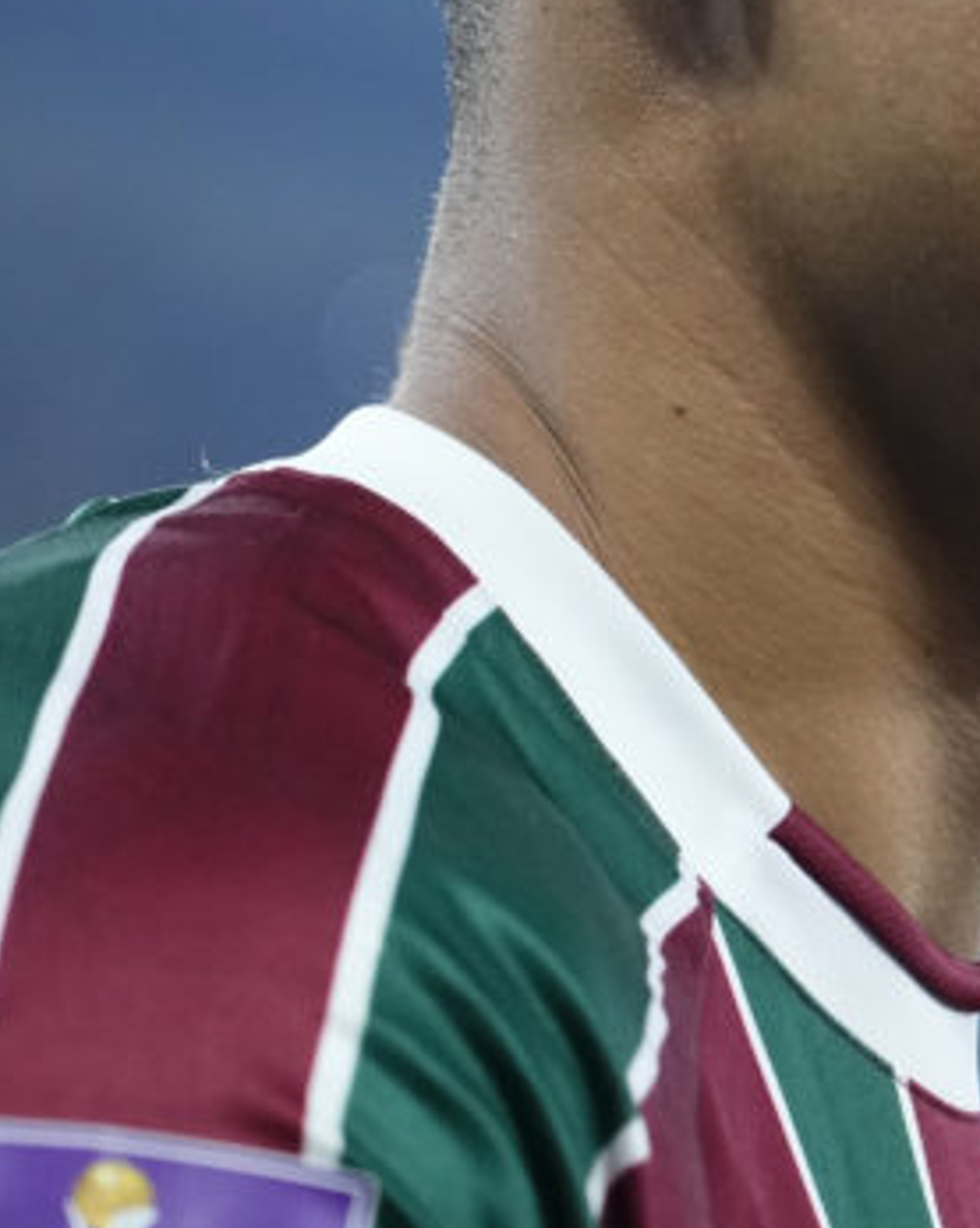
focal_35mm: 291
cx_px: 1344
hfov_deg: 5.3
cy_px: 83
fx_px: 10564
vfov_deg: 6.6
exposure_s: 1/1000
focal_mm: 105
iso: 3200
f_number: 4
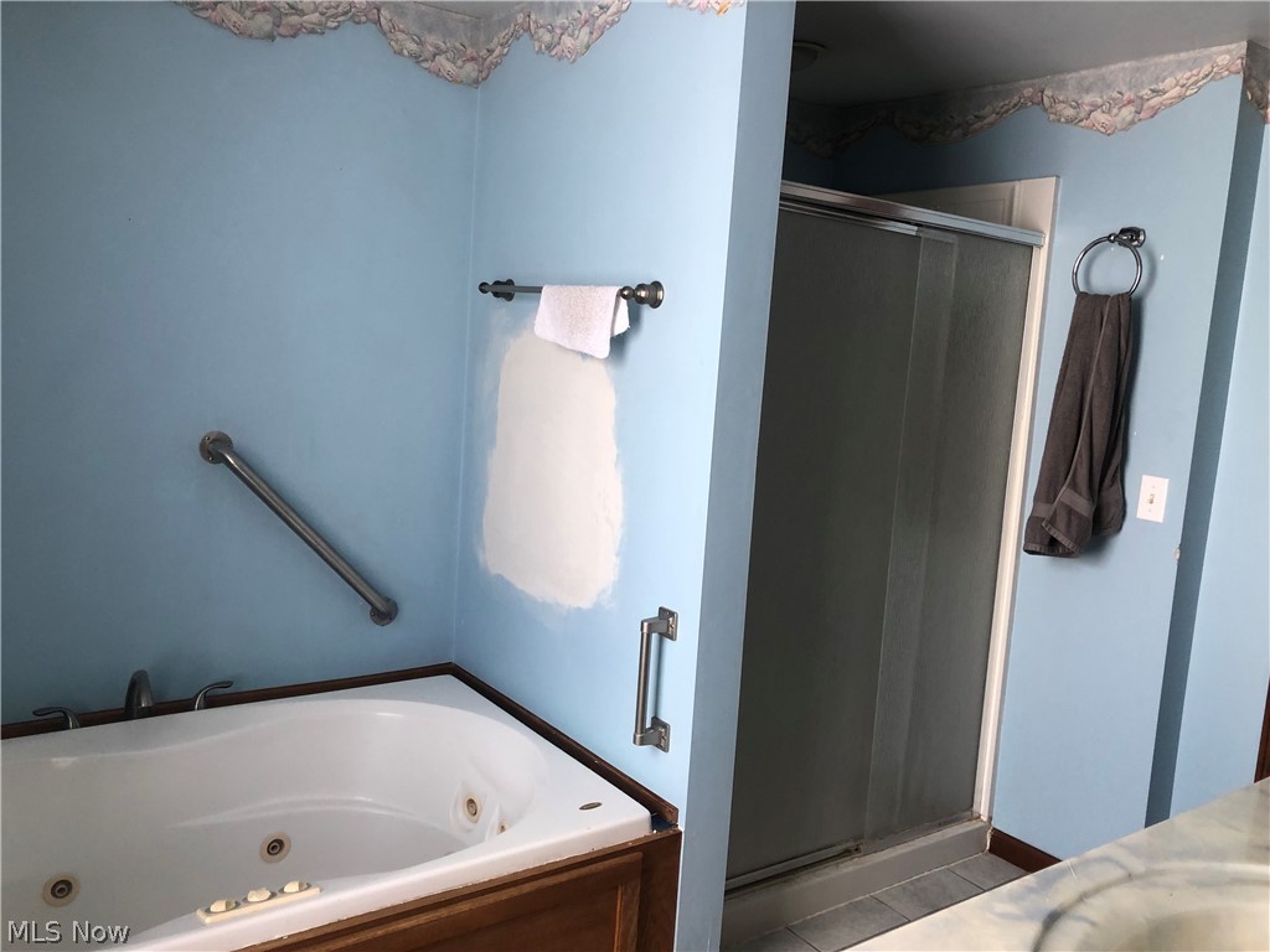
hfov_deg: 63.4
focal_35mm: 28
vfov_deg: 49.7
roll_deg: -4.5
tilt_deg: -7.7
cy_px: 476
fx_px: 1027
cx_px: 635
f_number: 1.8
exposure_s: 1/30
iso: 32
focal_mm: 3.99
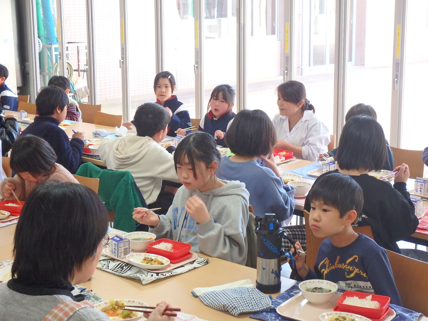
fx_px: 655
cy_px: 160
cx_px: 214
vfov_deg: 27.5
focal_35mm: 53
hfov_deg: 36.2
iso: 400
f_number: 5.2
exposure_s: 1/50
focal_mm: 9.4
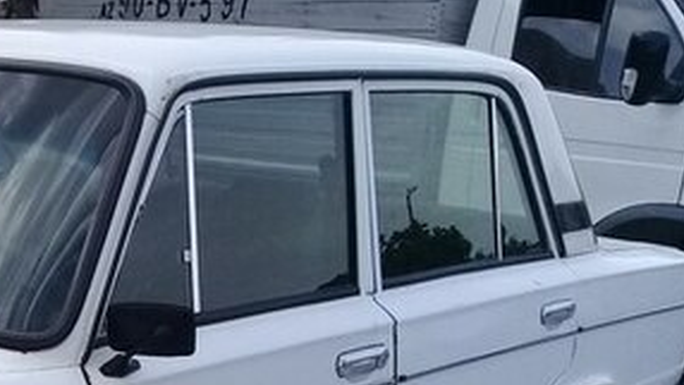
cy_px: 563
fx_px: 1415
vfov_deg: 14.5
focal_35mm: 78
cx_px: -86
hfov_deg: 25.1
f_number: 2.2
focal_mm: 3.3
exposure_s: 1/1048
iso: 50
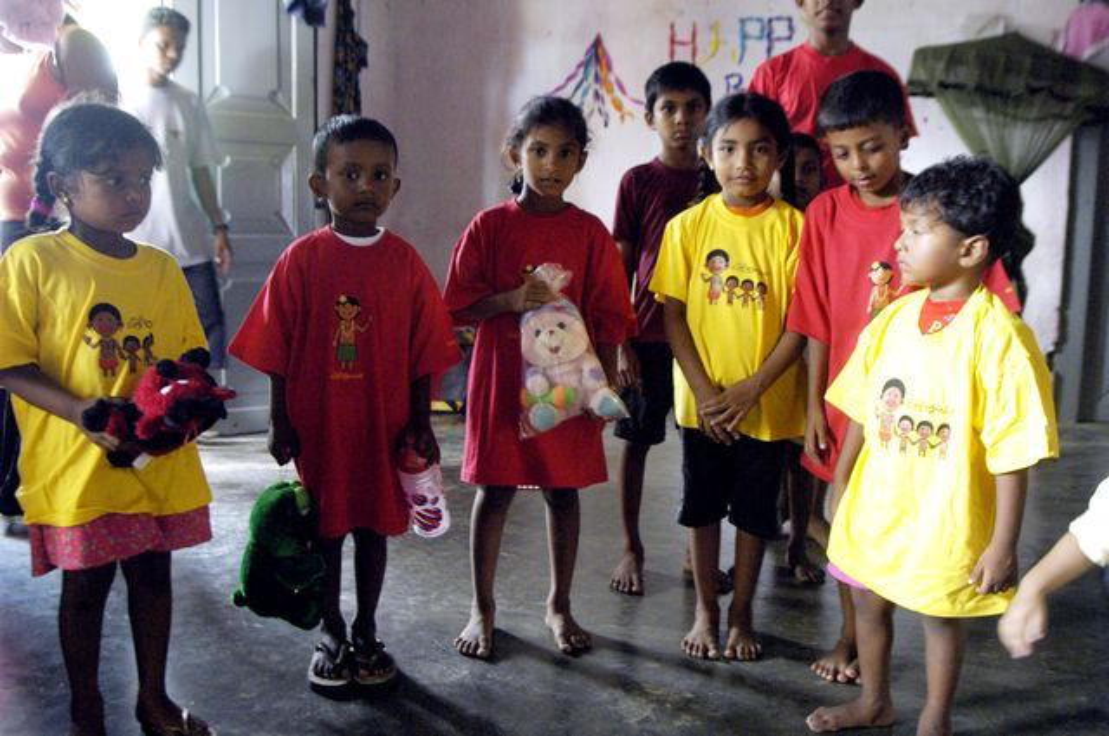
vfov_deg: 43.5
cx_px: 554
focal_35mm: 30
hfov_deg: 62.0
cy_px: 368
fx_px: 923
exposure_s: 1/40
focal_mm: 20
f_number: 3.5
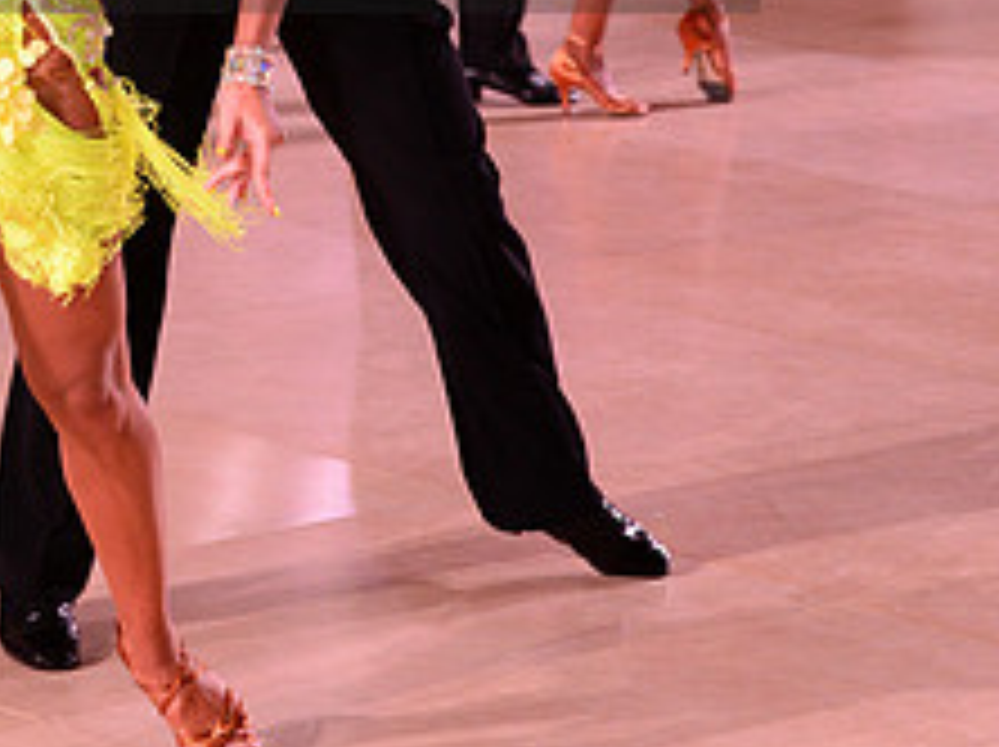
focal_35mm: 176
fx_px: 5074
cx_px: 142
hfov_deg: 11.2
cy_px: -135
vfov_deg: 8.3
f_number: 5
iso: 2500
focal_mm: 70
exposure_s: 1/250
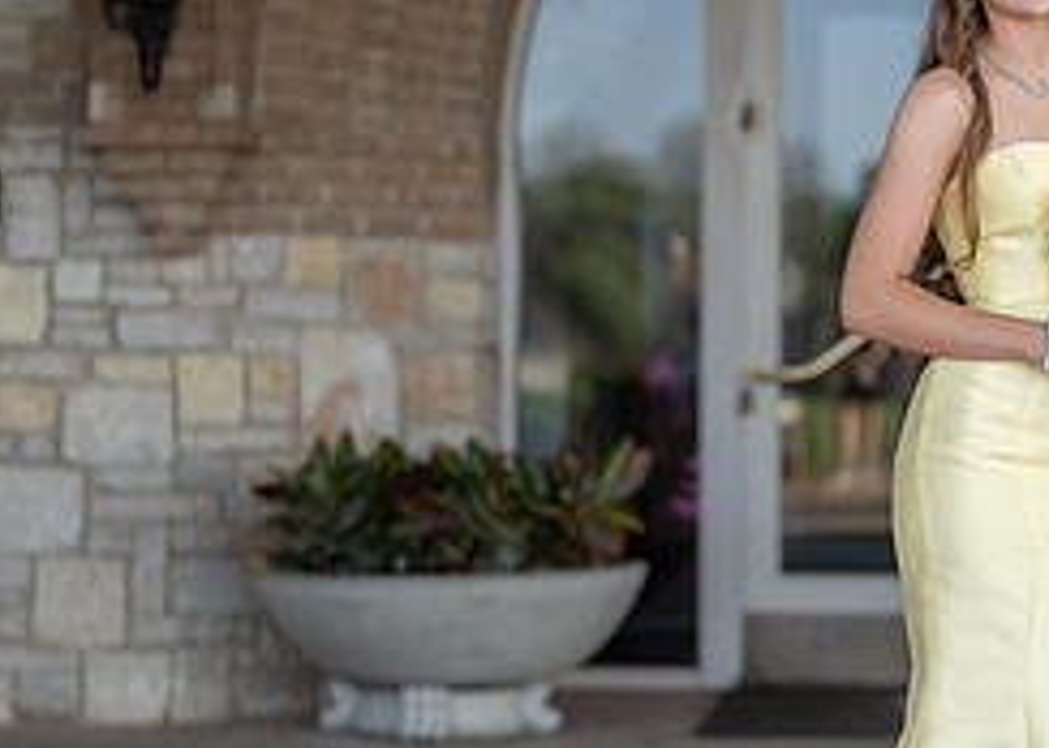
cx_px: 1015
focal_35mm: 138
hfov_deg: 14.3
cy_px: 514
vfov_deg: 10.4
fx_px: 4109
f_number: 1.2
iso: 160
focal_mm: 50
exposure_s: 1/1600
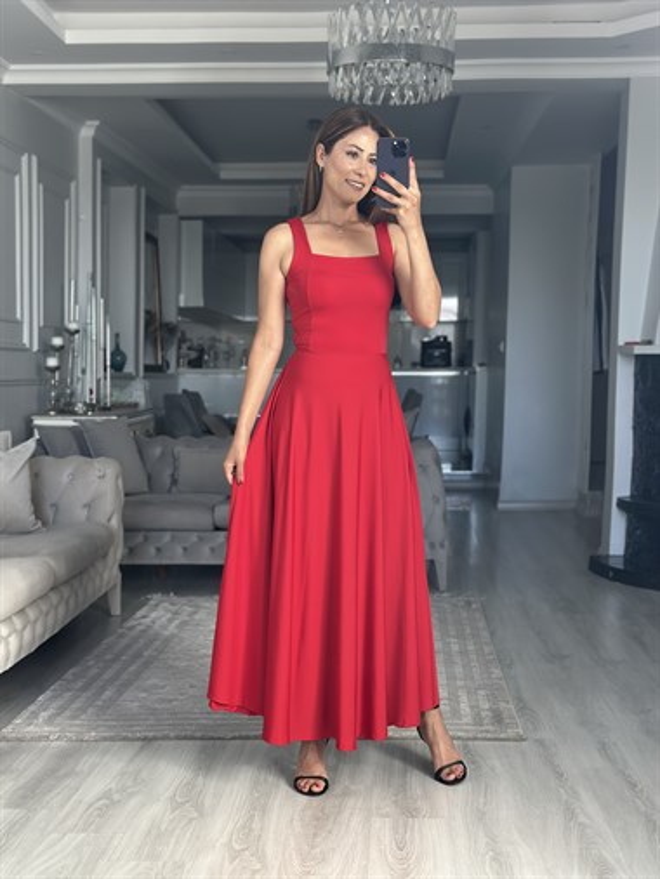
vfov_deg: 39.6
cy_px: 440
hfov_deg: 30.3
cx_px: 330
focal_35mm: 48
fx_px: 1219
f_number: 1.78
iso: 125
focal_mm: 6.86
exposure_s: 1/113
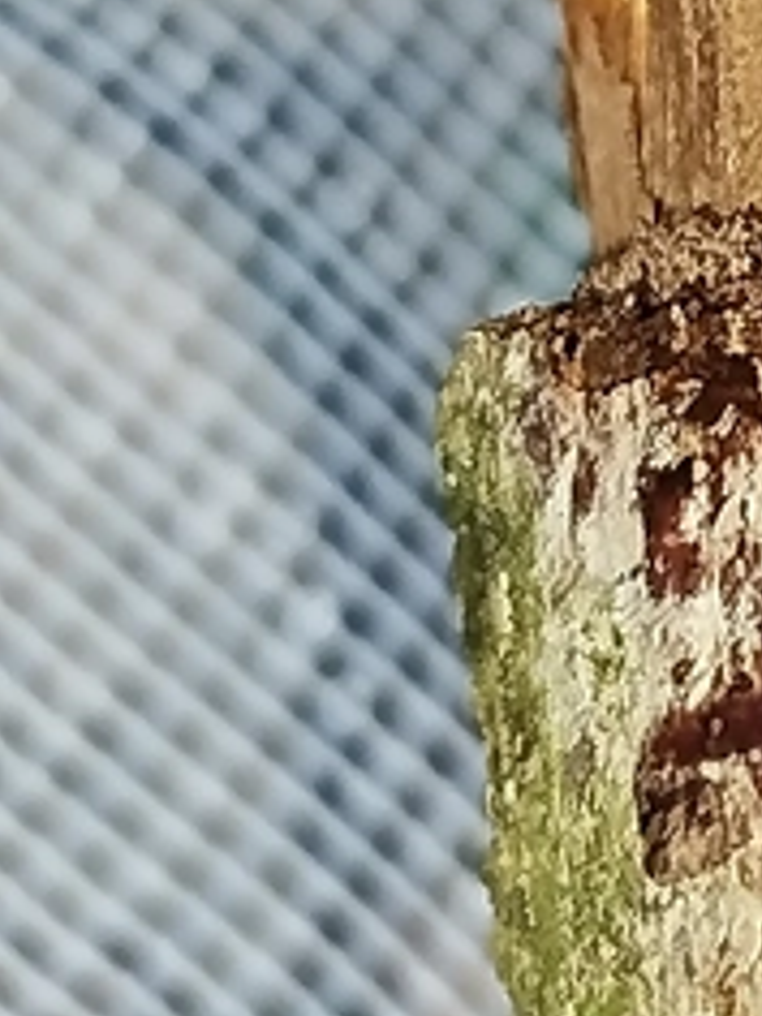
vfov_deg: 10.0
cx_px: 1029
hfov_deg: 7.5
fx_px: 5723
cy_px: -207
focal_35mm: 195
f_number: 1.7
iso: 200
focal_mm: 5.31
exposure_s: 1/50
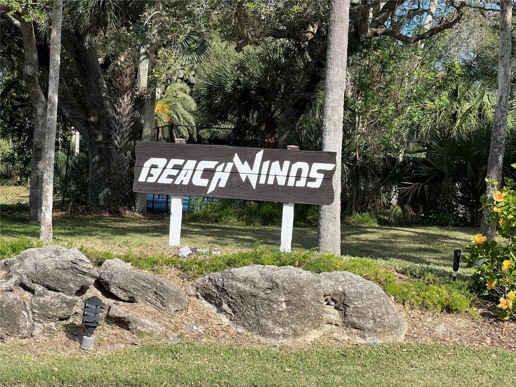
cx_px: 258
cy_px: 194
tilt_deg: -1.0
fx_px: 1148
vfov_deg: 19.1
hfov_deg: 25.3
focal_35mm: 77
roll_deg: -4.4
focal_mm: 9
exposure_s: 1/392
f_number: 2.8
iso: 32
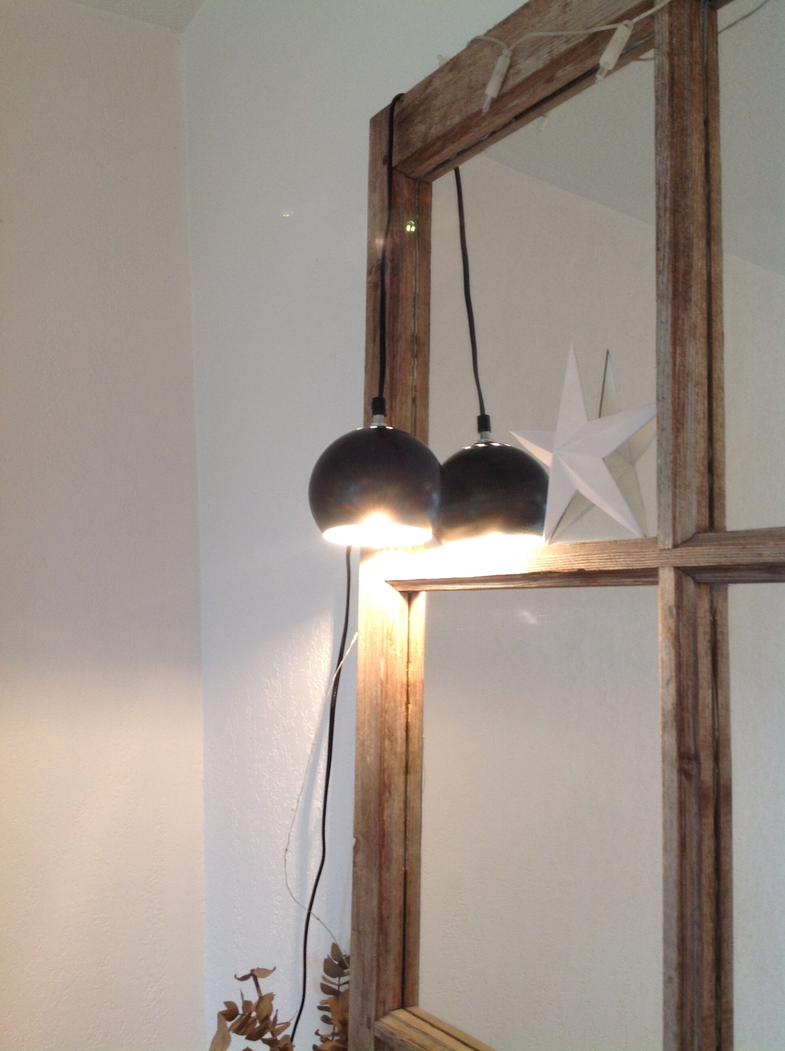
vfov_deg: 52.7
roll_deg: +1.7
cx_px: 392
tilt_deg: +7.9
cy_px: 526
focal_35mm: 35
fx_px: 1061
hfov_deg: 40.6
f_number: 2.4
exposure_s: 1/15
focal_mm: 4.28
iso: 50
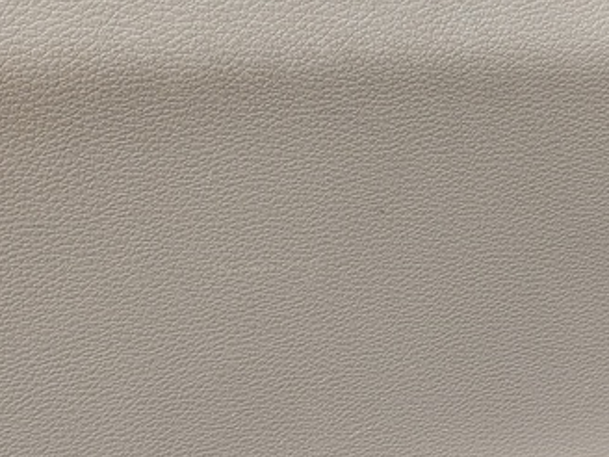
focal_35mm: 75
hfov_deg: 25.9
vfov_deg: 19.6
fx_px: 1319
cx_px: 394
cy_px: 238
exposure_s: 1/60
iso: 117
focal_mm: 4.53
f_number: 1.7
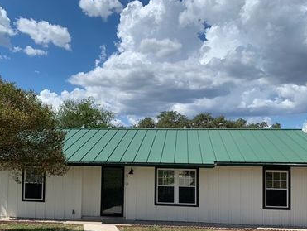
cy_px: 147
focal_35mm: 35
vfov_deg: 40.4
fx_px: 311
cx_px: 149
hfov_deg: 52.6
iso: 25
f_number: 1.8
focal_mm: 4.25
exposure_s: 1/3788
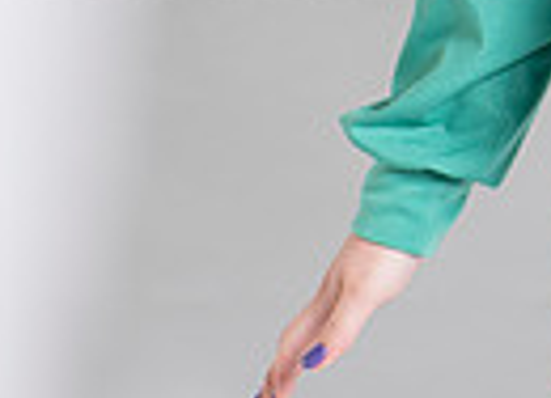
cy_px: -374
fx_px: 9381
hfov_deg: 3.3
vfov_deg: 2.4
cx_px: 991
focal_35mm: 597
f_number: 6.3
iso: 80
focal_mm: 105
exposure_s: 1/125
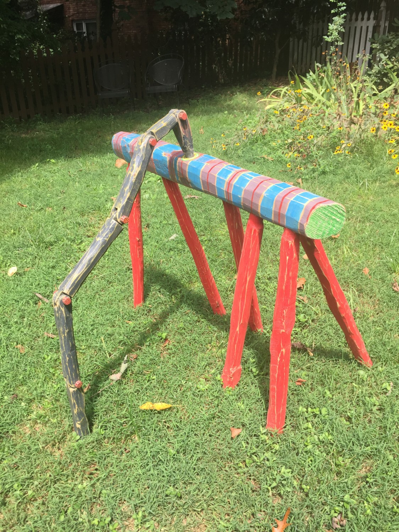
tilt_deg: -26.5
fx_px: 446
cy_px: 266
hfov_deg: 48.2
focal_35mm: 29
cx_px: 200
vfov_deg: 61.7
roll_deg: +0.8
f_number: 2.2
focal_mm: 4.15
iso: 32
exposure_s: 1/304
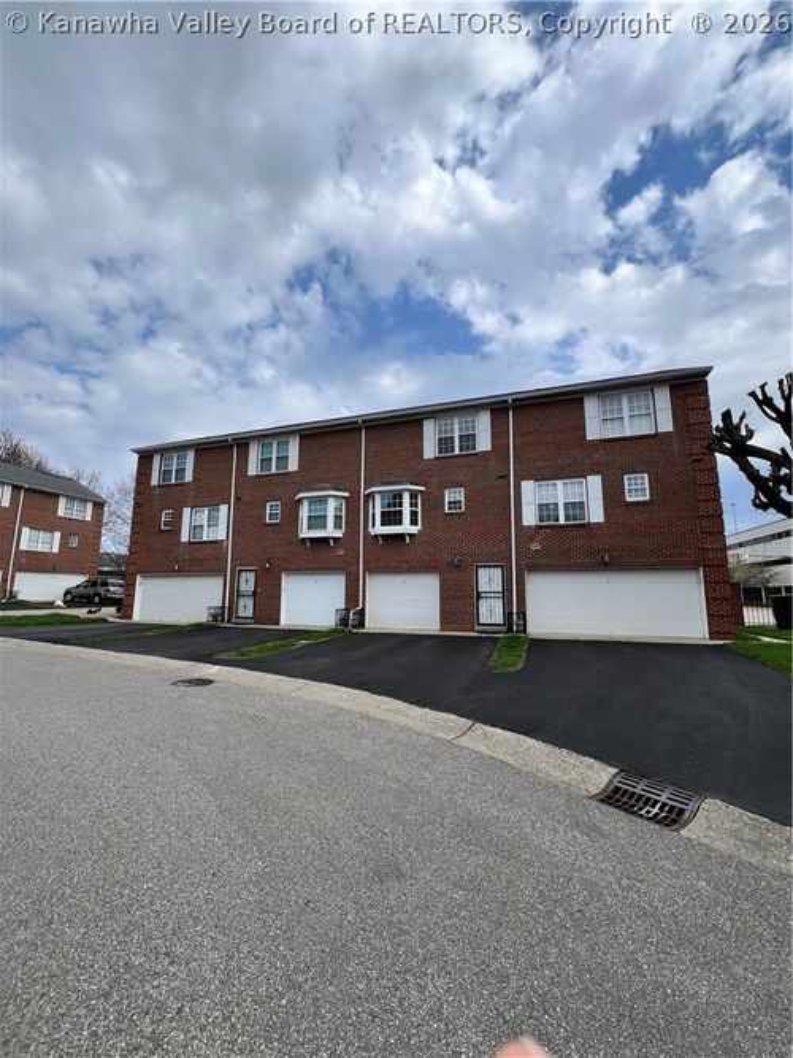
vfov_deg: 106.2
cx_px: 396
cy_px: 529
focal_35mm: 13
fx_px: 397
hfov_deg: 89.9
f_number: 1.8
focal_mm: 1.57
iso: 32
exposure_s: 1/1292
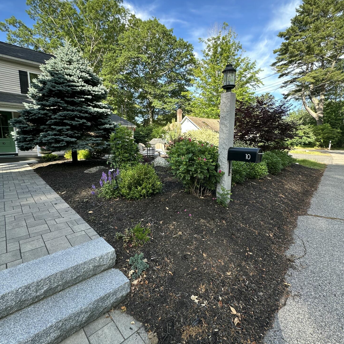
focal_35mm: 17
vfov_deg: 84.0
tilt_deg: -8.2
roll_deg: -2.3
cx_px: 175
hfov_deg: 84.0
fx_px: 191
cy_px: 170
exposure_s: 1/198
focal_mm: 2.22
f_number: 2.2
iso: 40
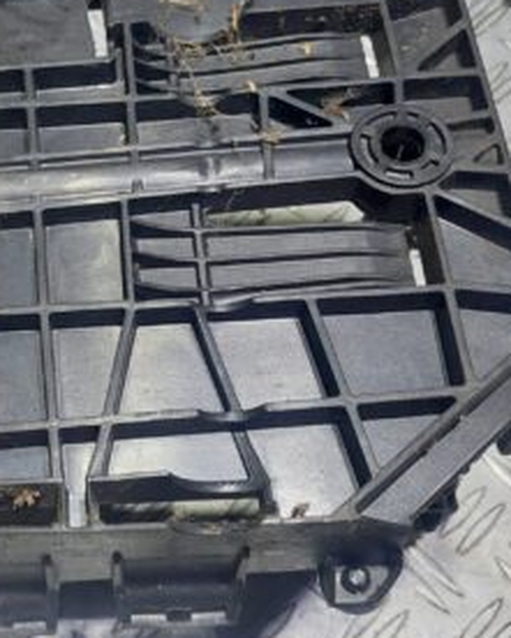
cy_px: 340
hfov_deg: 27.0
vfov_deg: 35.3
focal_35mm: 53
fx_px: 1001
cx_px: 0
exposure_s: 1/50
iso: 200
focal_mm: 5.23
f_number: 1.8
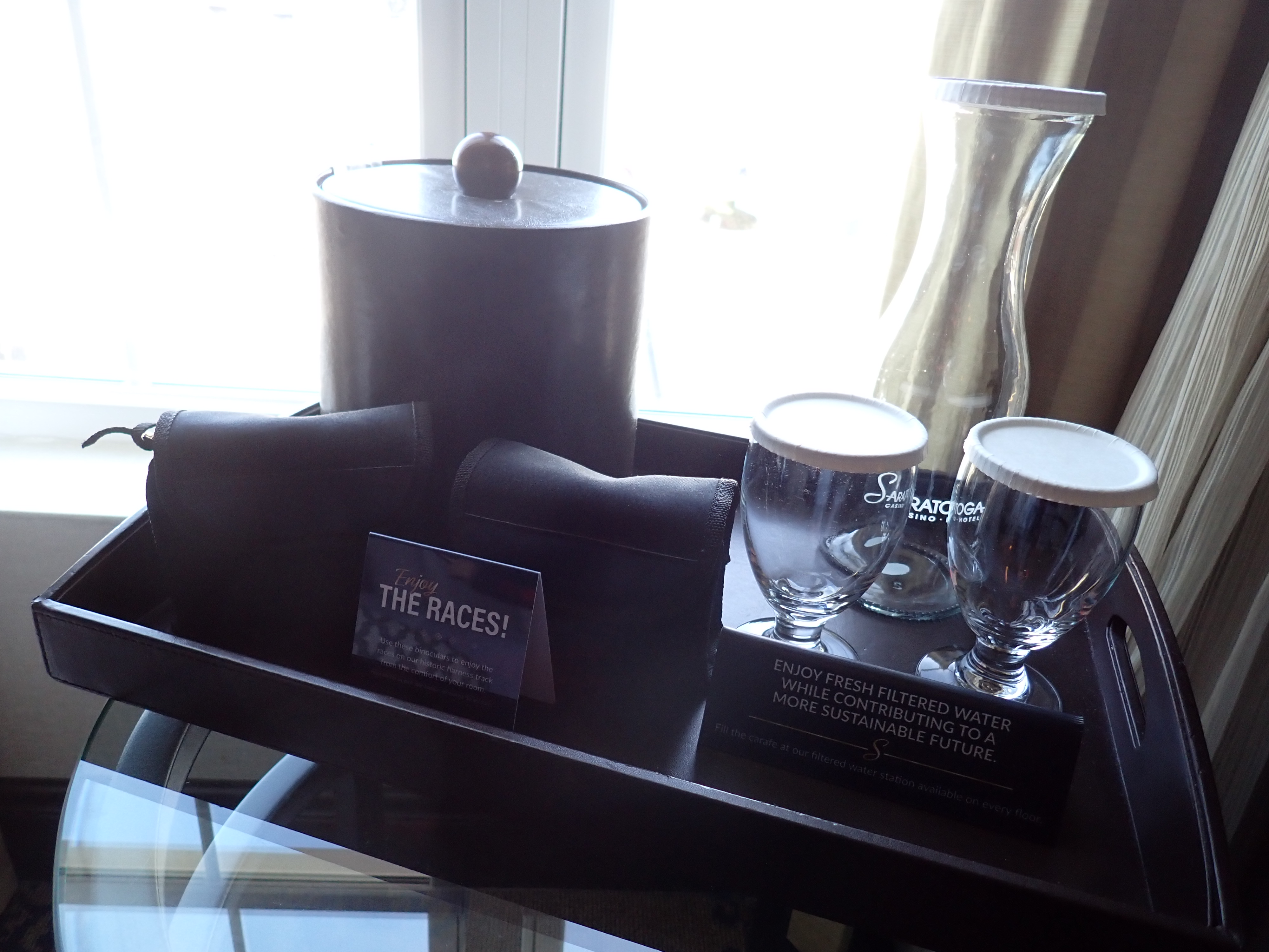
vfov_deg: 54.9
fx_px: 916
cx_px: 634
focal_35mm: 25
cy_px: 476
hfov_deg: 69.4
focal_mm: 4.5
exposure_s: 1/80
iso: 200
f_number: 2
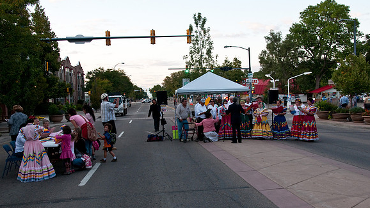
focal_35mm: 43
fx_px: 417
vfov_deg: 28.0
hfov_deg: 47.8
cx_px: 185
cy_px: 121
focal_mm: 27
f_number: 6.3
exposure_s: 1/60
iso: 500
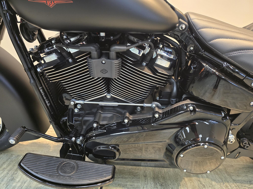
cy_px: 94
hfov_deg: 73.9
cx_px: 126
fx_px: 168
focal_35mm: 23
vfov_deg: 58.9
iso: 800
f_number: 1.7
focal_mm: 6.3
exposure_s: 1/120
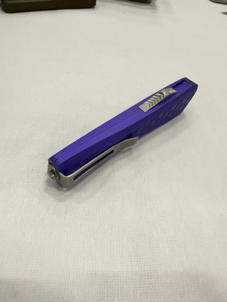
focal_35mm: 24
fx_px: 210
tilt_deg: -47.1
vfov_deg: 71.6
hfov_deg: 56.8
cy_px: 151
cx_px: 114
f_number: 2.2
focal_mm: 2.22
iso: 400
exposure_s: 1/60
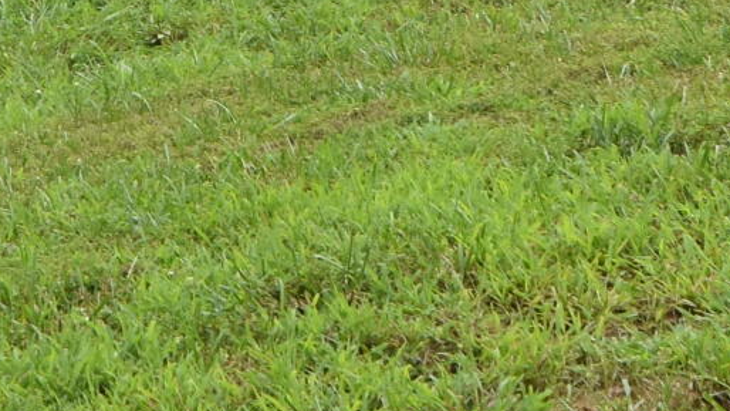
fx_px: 4258
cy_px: -526
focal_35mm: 220
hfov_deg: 9.7
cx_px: -165
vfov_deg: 5.4
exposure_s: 1/160
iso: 400
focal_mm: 24
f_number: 6.3
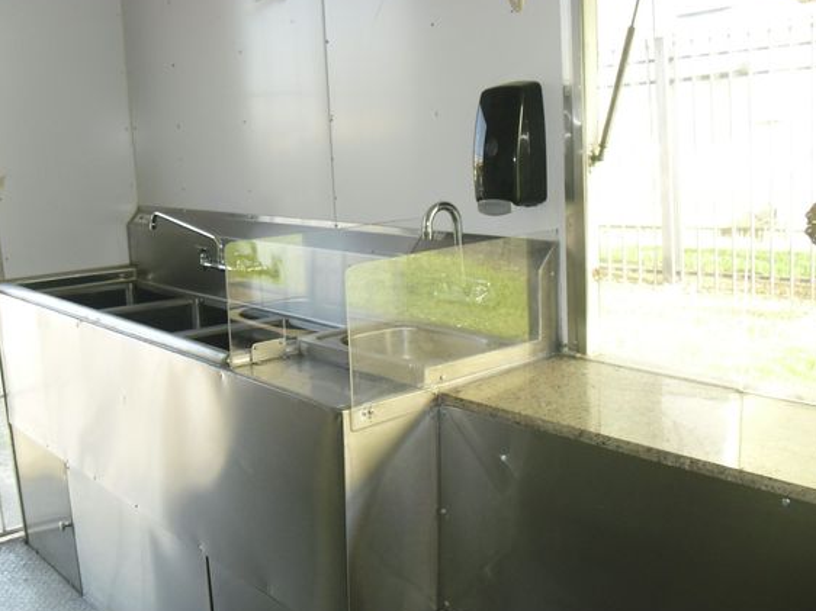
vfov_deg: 35.1
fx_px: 966
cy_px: 329
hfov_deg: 45.8
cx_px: 383
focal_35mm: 41
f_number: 3.1
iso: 200
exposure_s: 1/100
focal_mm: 6.3
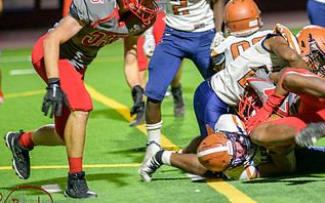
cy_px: 56
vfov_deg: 3.7
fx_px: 3135
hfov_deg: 5.9
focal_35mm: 354
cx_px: 255
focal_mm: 190
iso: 1600
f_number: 2.8
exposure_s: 1/250
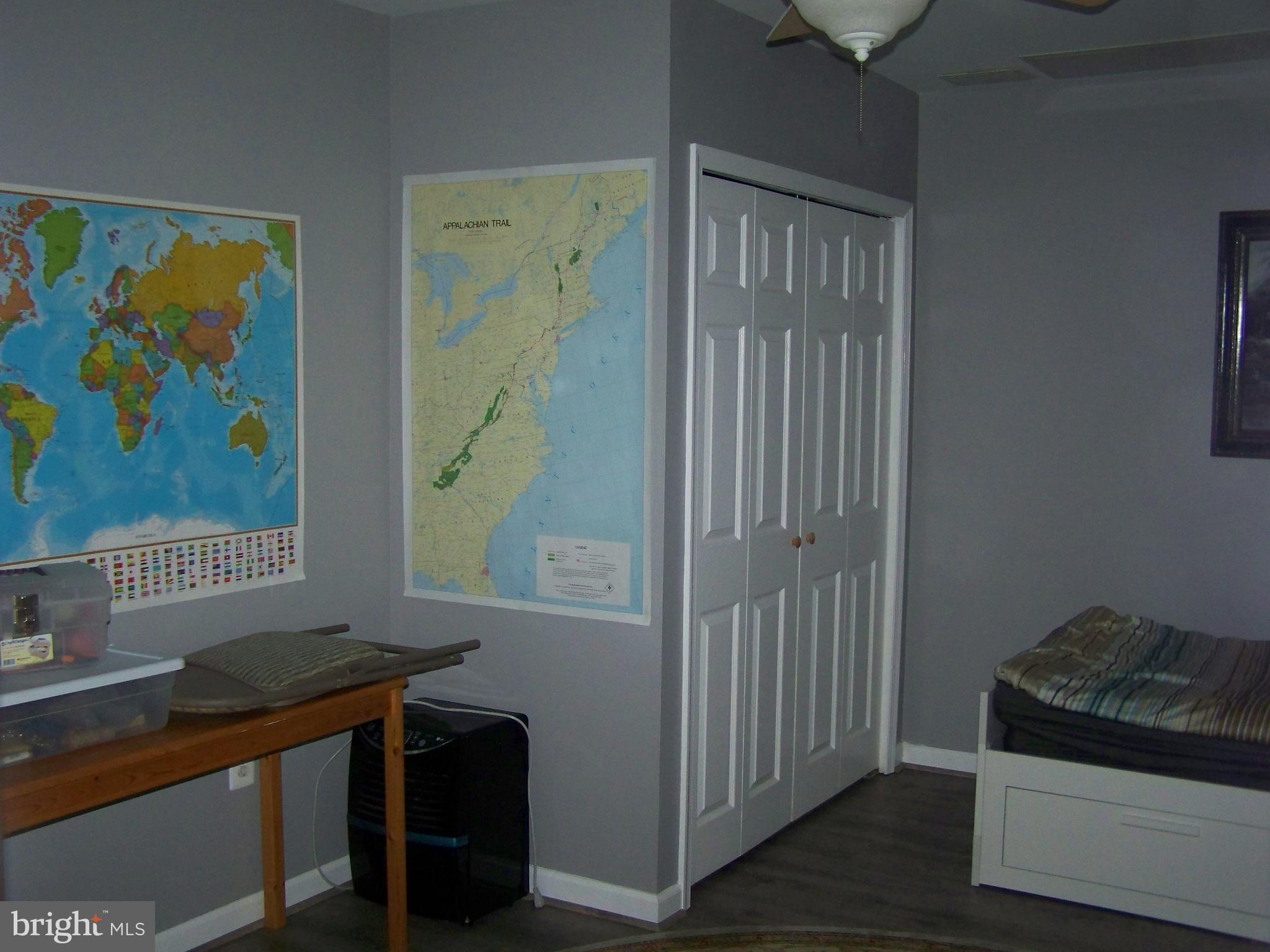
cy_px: 476
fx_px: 1394
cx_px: 635
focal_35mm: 38
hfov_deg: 49.0
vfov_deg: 37.7
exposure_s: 1/30
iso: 200
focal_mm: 6.3
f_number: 2.8
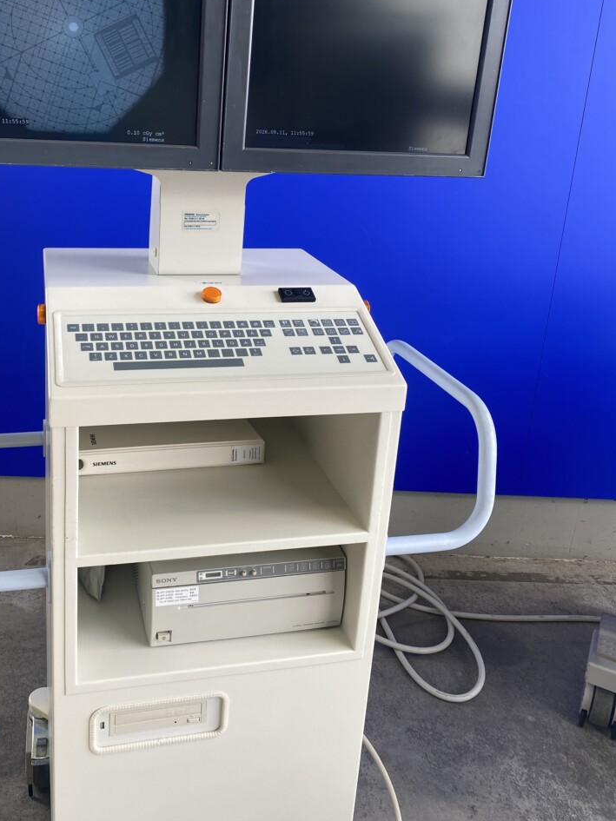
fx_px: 783
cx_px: 230
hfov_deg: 42.6
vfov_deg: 54.8
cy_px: 314
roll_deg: -3.0
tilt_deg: -16.9
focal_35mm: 33
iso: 32
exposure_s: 1/134
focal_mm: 4.25
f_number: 1.8
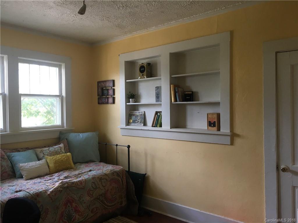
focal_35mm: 29
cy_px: 112
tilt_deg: -1.3
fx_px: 250
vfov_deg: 48.2
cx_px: 149
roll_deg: +0.0
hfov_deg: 61.7
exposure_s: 1/30
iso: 50
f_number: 2.2
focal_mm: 4.15
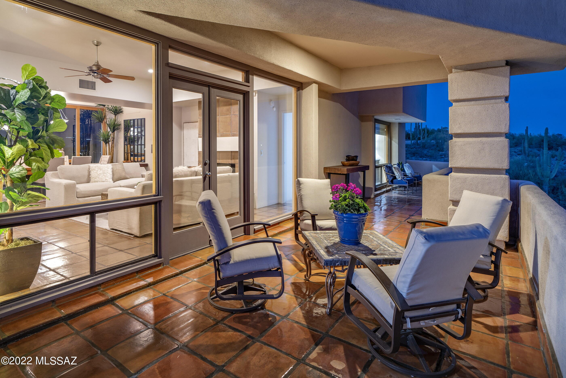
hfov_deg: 90.0
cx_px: 283
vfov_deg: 67.4
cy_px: 189
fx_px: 283
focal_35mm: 18
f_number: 4.5
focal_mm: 18
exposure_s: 5
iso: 100
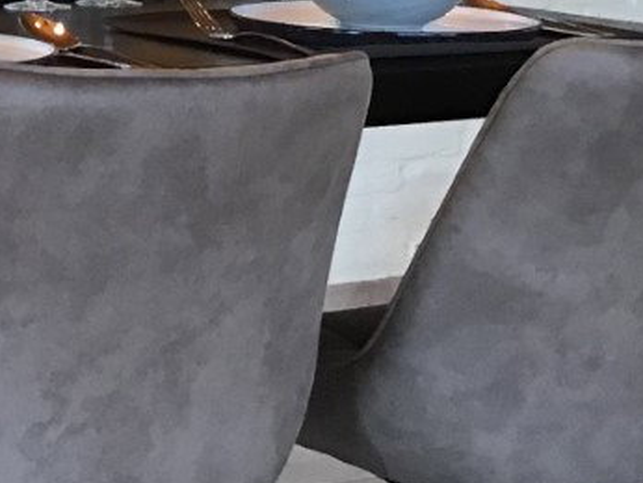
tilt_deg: +0.9
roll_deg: +0.0
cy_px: -277
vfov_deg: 11.0
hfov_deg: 14.3
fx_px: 2398
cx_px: -314
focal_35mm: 129
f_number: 2.4
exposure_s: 1/33
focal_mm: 3.3
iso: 125
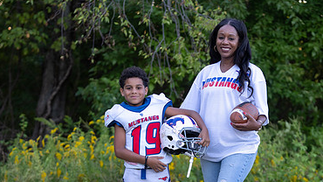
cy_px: 160
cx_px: 193
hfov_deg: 15.8
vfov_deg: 8.9
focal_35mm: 136
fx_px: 1165
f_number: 2.8
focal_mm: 76
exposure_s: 1/320
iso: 320
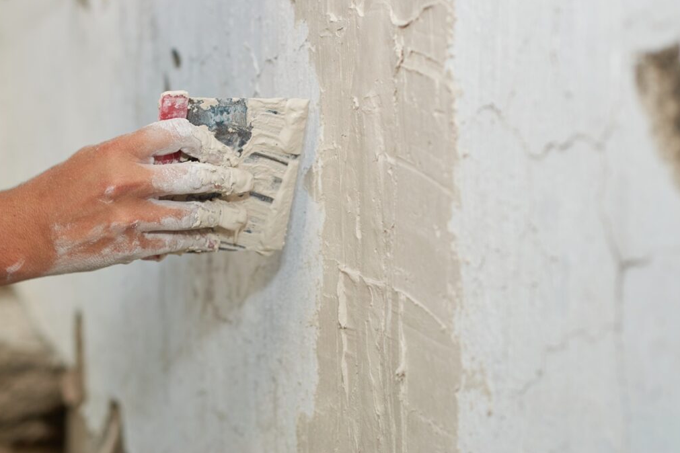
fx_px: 1435
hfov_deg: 26.7
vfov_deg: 17.9
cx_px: 340
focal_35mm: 76
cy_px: 226
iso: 100
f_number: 3.5
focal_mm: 50
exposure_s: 1/160
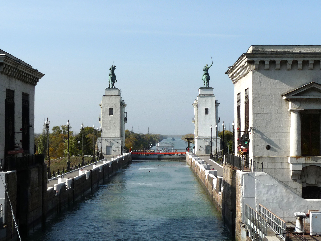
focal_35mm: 70
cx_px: 160
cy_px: 120
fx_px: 649
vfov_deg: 21.0
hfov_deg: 27.8
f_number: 7.1
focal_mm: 8.7
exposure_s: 1/400
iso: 100
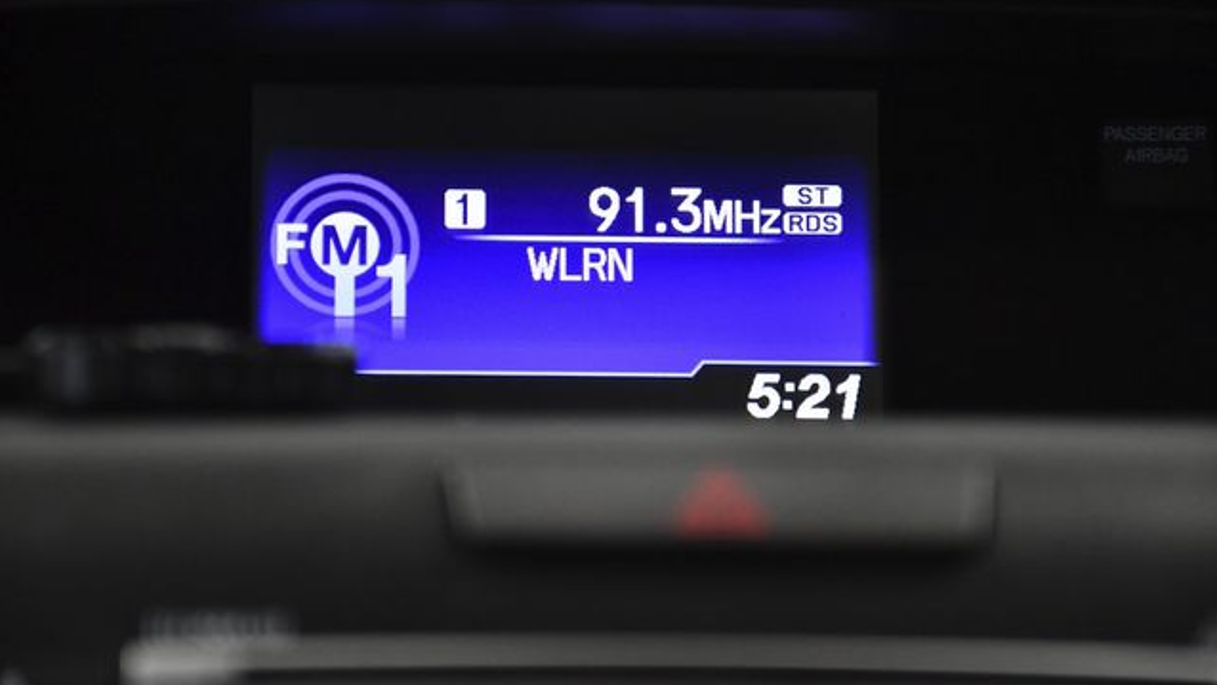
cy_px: 287
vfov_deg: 6.6
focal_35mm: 183
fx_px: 5906
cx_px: 608
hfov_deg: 11.8
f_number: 5.6
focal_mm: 116
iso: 2500
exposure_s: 1/250
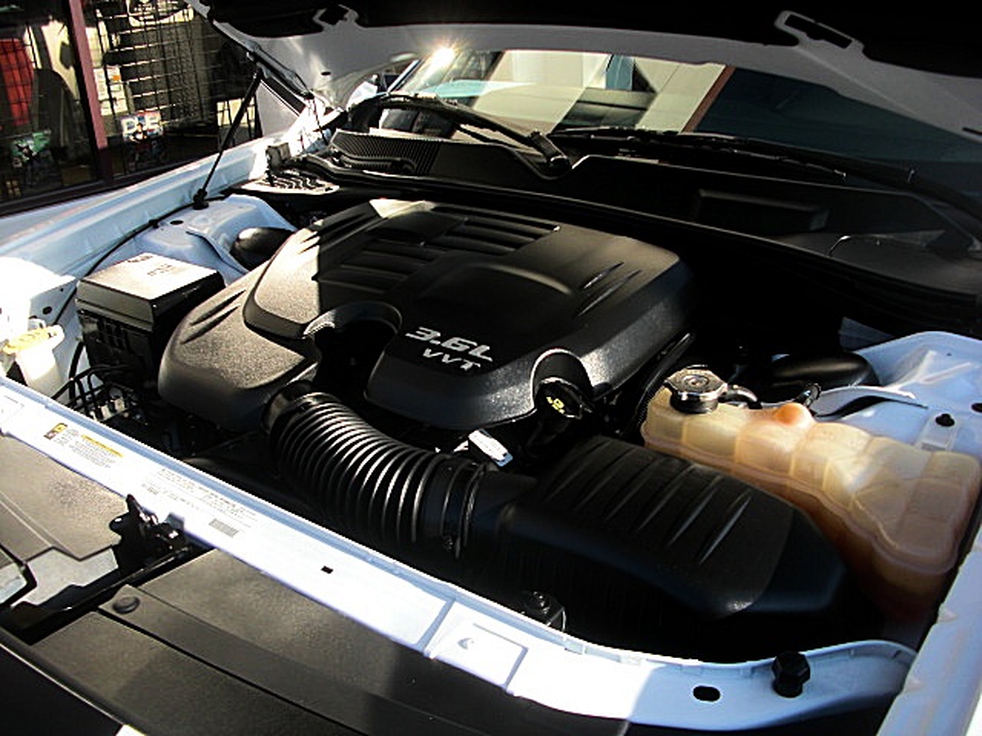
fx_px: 1021
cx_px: 491
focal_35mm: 36
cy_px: 368
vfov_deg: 39.7
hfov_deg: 51.4
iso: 50
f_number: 2.8
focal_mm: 6.3
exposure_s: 1/320
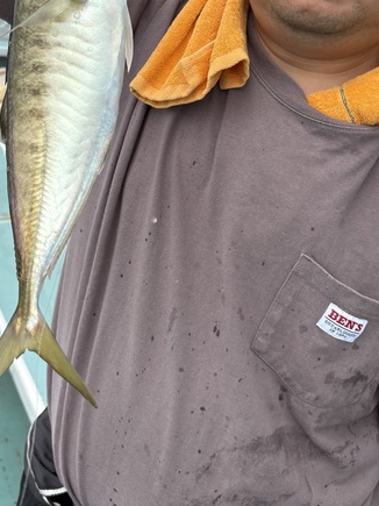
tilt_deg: -11.2
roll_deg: -5.9
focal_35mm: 51
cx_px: 181
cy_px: 123
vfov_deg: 36.6
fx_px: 745
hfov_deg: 28.5
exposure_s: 1/1155
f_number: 1.6
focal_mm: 5.96
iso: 50
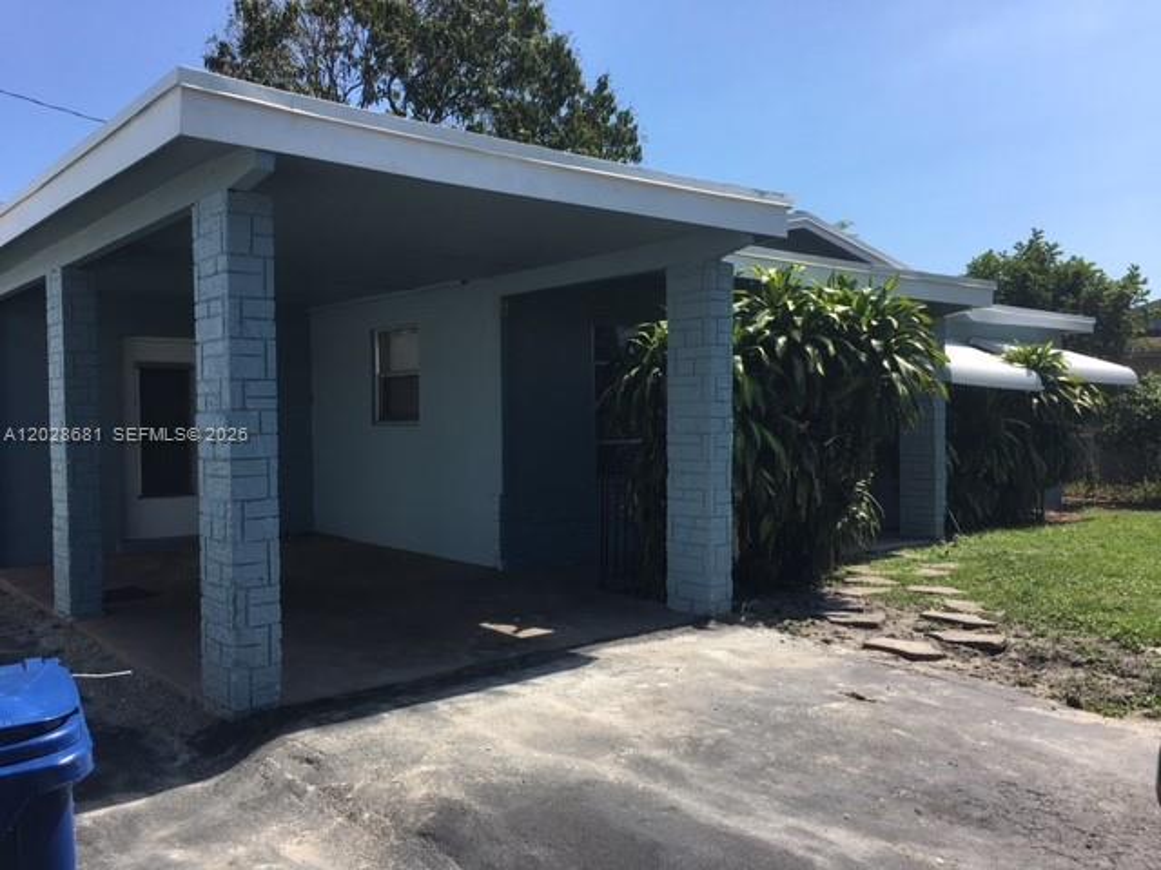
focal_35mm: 29
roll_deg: -0.5
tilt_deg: -2.6
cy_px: 435
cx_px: 580
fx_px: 973
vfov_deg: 48.2
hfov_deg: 61.7
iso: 25
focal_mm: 4.15
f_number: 2.2
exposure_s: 1/1451
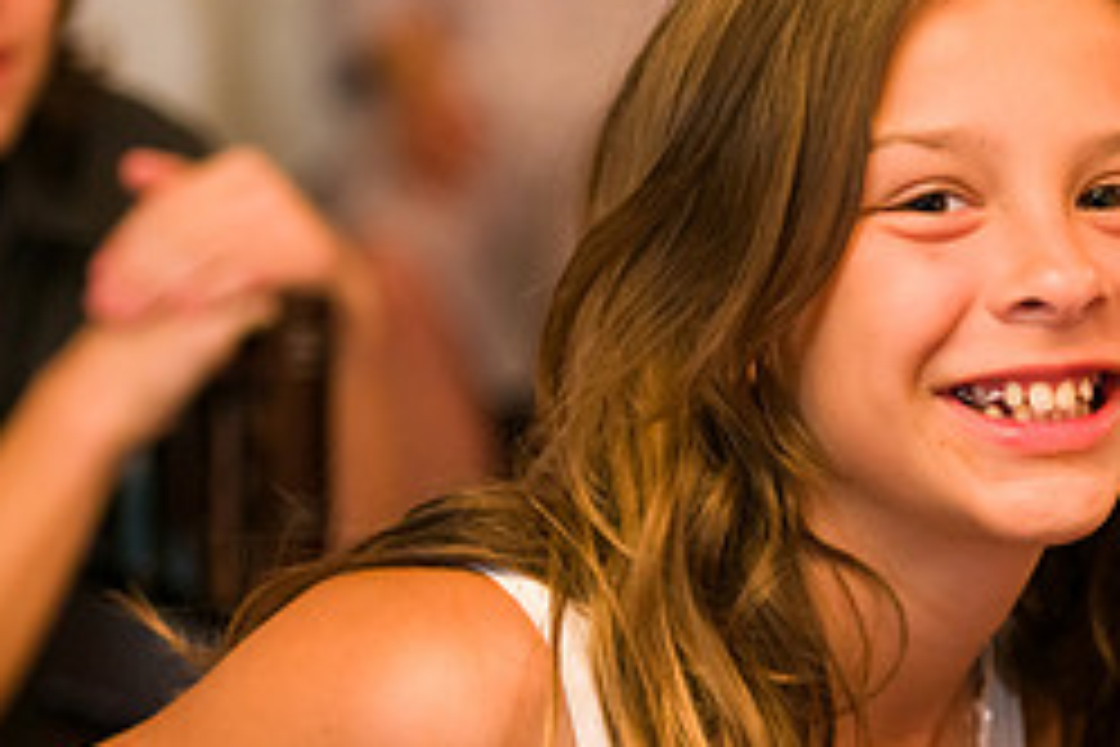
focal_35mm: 210
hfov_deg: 9.8
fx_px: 6533
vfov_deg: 6.5
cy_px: 448
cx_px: 994
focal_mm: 90
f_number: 3.2
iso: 1600
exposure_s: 1/125
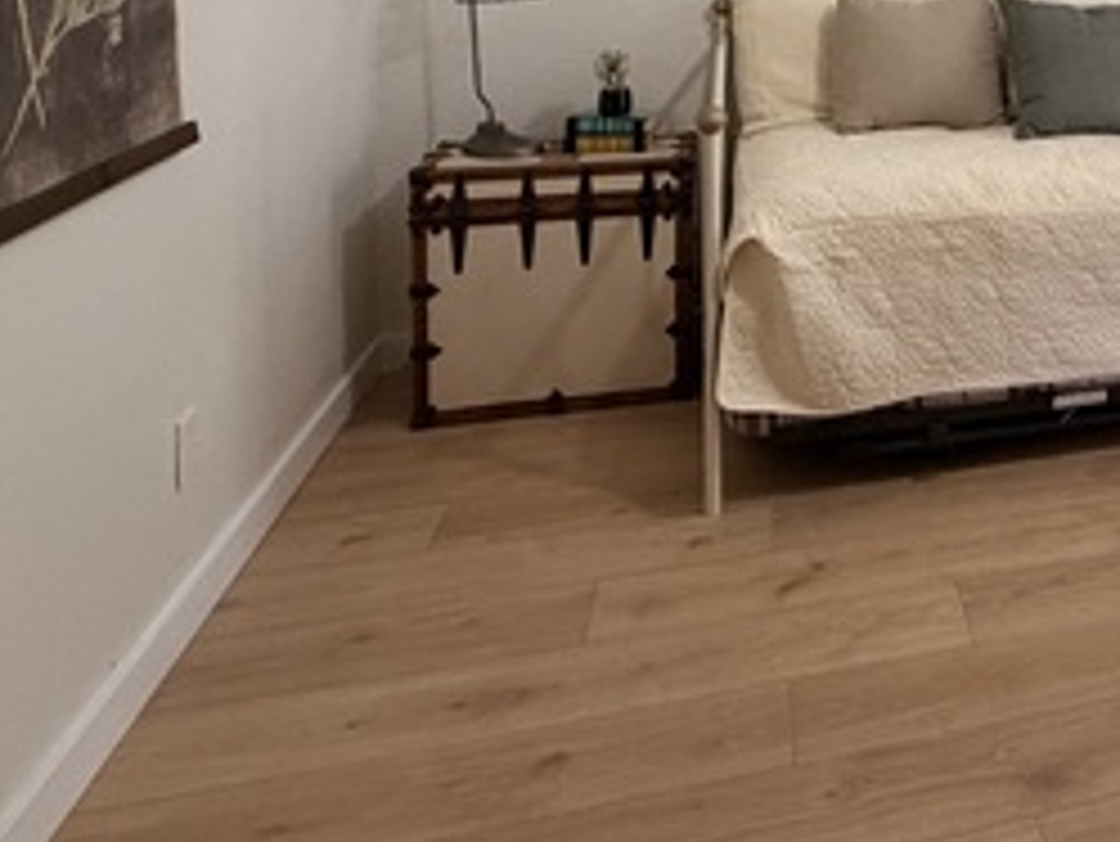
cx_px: 1133
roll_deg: -1.0
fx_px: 1165
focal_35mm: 36
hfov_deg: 43.5
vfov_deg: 35.4
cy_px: -27
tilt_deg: -3.7
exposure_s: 1/120
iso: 320
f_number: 2.2
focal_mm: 2.22
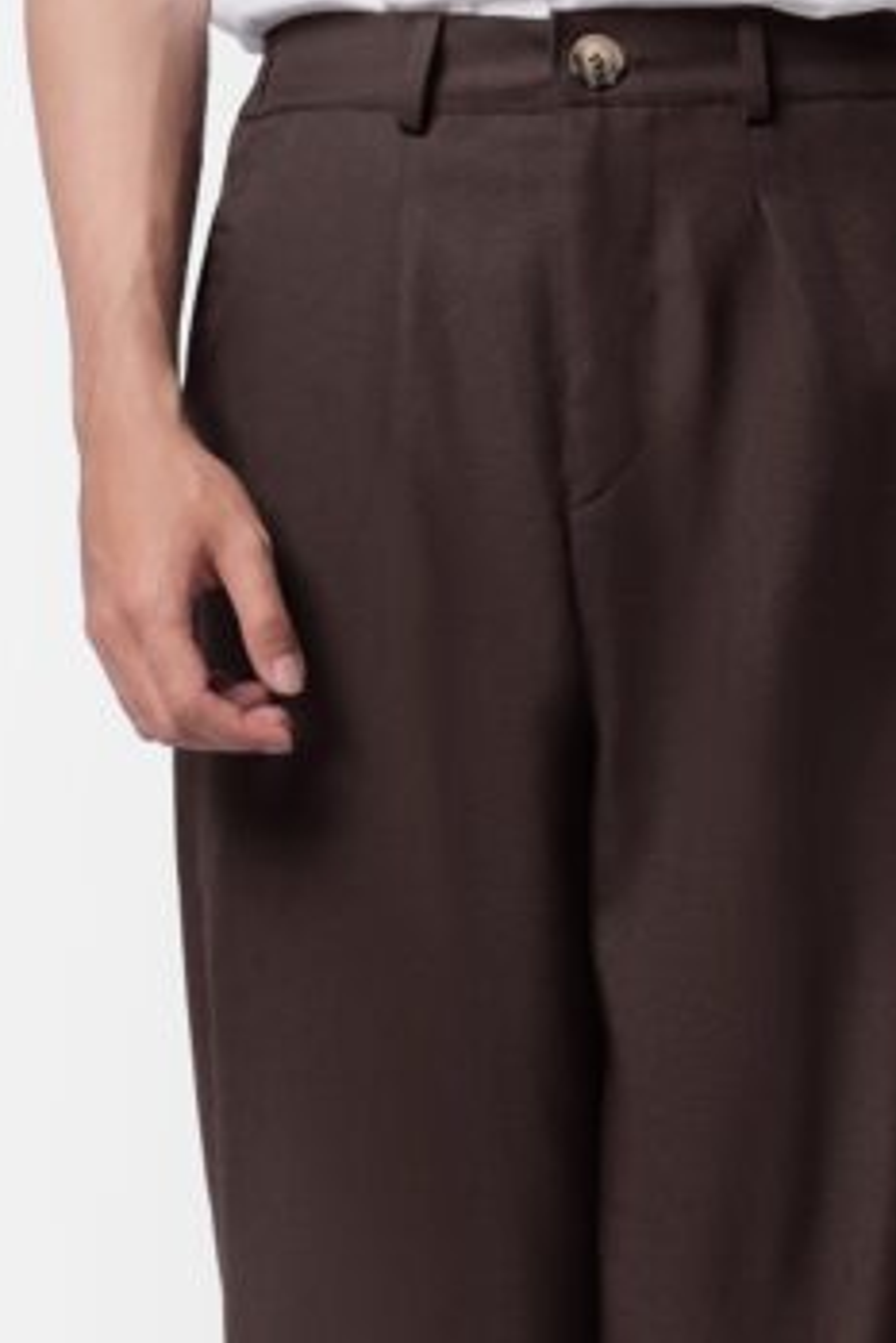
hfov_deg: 8.6
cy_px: 1201
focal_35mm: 160
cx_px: 635
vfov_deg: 12.7
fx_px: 5967
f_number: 6.4
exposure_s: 1/125
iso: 640
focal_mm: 41.4
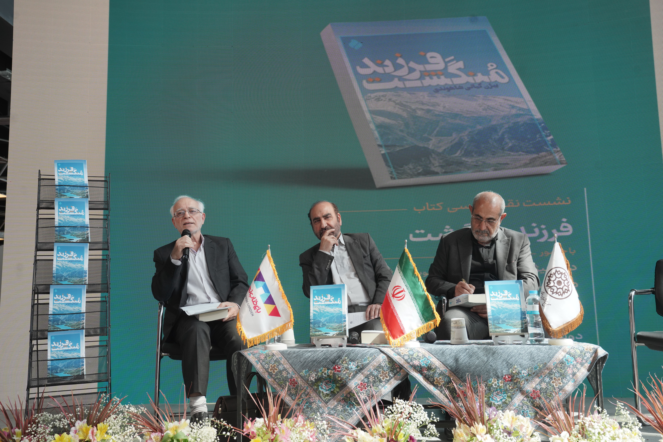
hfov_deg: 55.8
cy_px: 221
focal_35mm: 34
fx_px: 626
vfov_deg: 38.9
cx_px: 332
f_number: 6.3
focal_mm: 34
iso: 400
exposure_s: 1/125
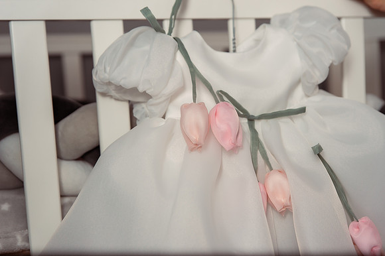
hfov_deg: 34.5
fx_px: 620
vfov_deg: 23.4
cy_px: 128
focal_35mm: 58
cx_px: 192
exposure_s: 1/250
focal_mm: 58
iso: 400
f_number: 3.2
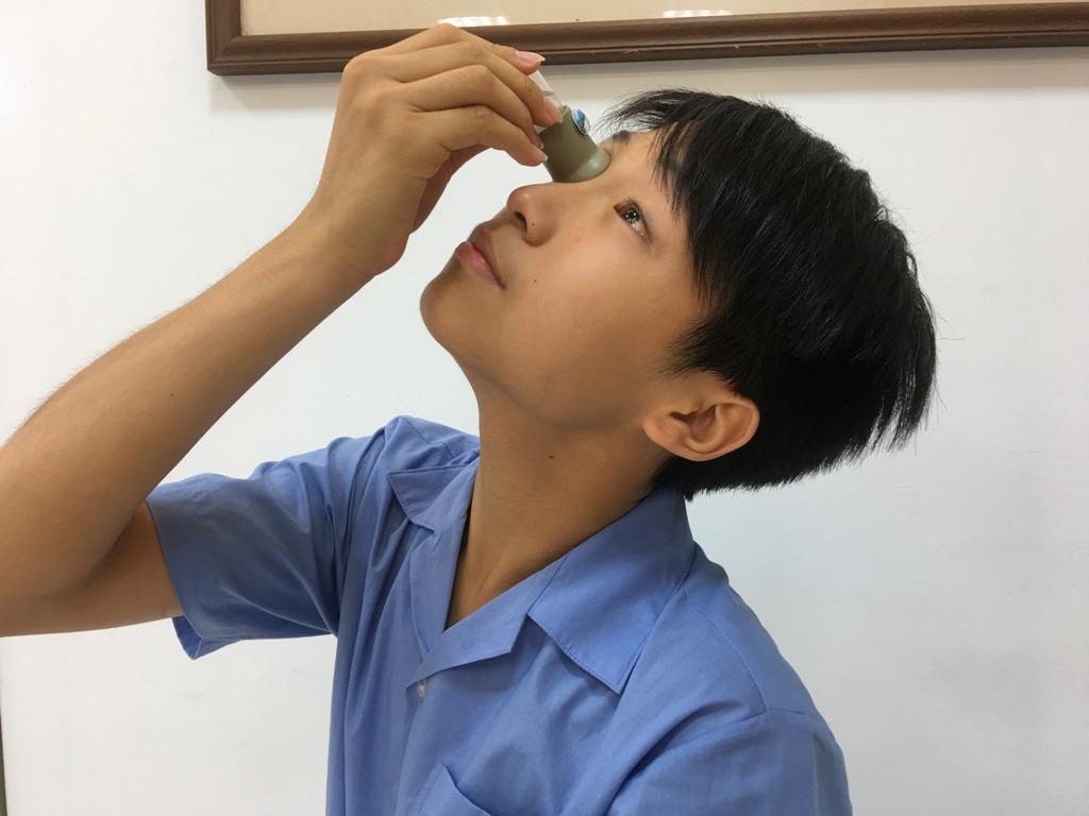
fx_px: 912
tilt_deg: -3.0
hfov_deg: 61.7
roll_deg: +0.2
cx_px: 544
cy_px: 408
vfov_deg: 48.2
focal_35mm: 29
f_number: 2.2
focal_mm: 4.15
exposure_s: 1/15
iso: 32
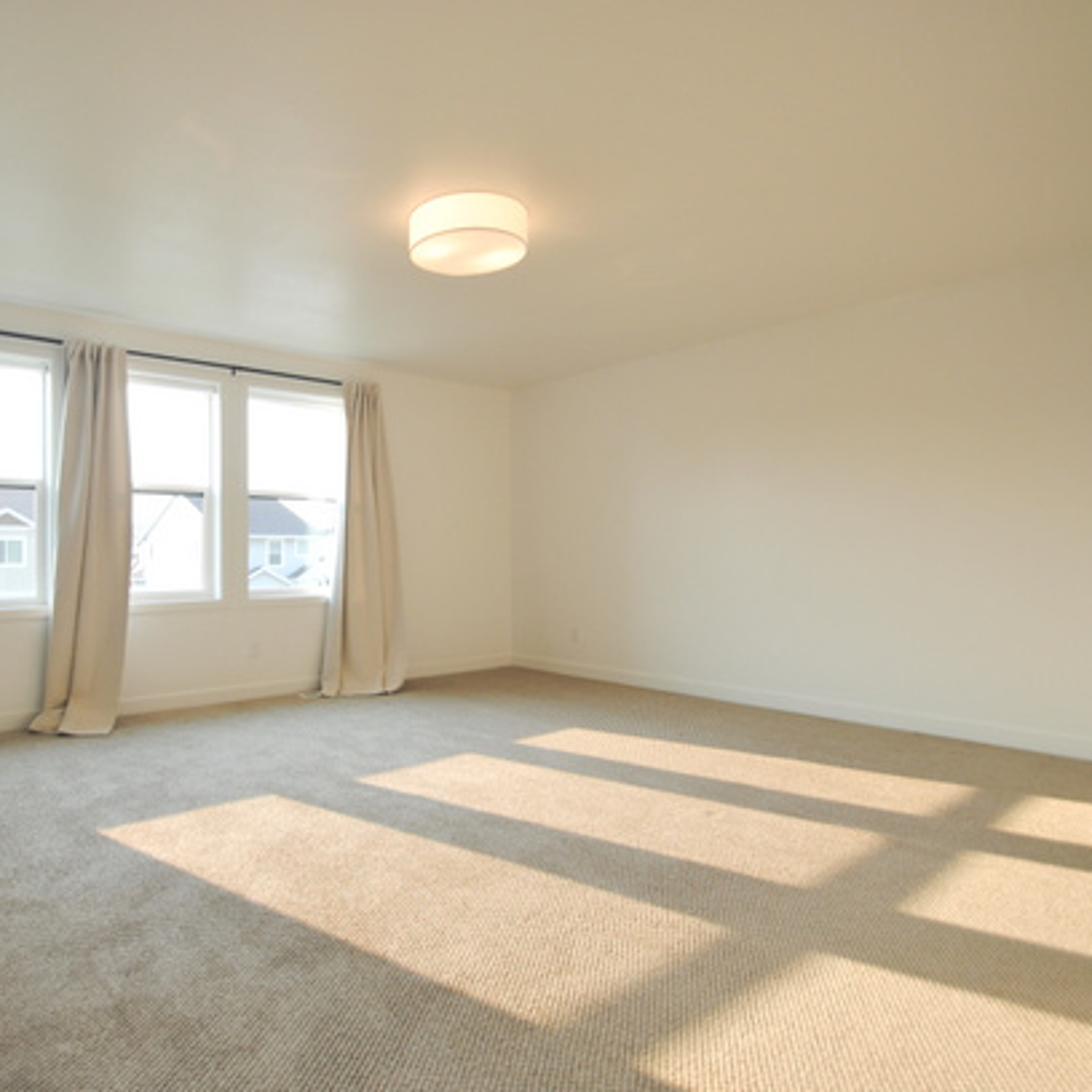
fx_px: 714
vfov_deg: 74.8
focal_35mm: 20
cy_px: 557
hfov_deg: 73.0
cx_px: 383
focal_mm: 10
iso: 200
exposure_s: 1/125
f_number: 4
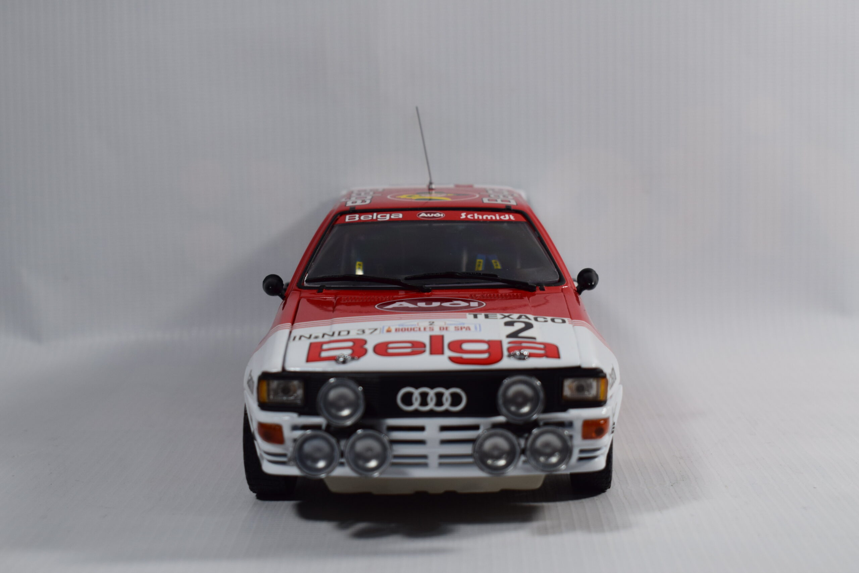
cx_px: 430
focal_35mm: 60
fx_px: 1432
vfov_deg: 22.6
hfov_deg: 33.4
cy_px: 286
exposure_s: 1/60
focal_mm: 40
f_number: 8
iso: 400
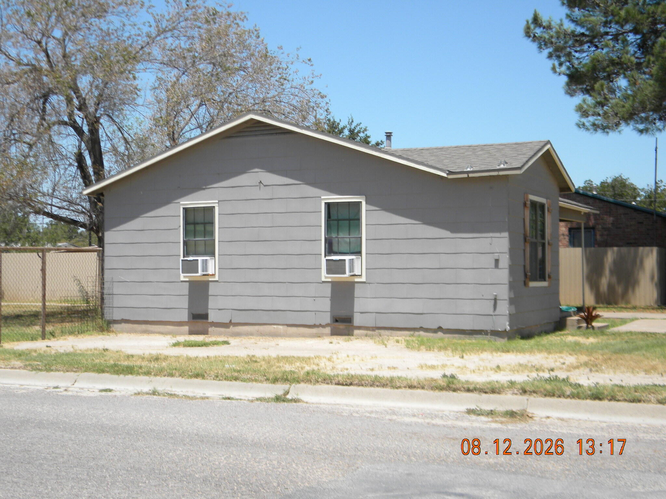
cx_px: 333
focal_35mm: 47
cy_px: 250
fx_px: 904
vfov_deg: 30.9
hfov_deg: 40.4
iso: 80
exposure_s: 1/768
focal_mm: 8.6
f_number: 3.9
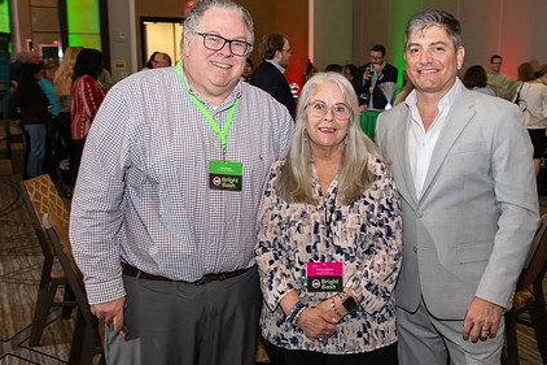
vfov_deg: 30.5
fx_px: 668
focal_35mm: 44
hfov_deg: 44.3
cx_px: 323
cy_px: 181
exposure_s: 1/40
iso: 2000
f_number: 5.6
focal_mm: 32
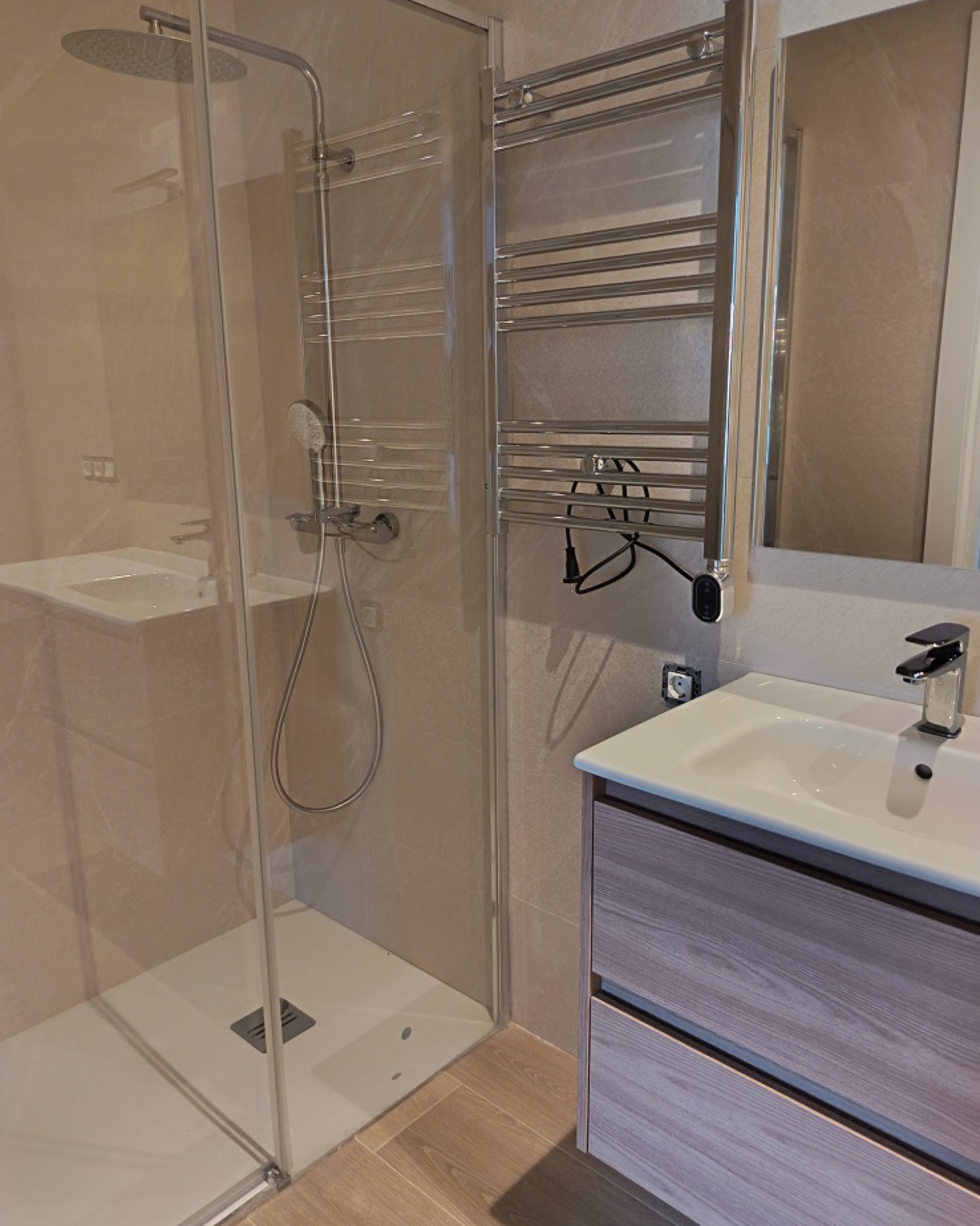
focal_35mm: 26
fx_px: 943
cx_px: 475
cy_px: 603
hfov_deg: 54.9
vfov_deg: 66.0
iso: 2730
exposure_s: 1/100
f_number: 1.75
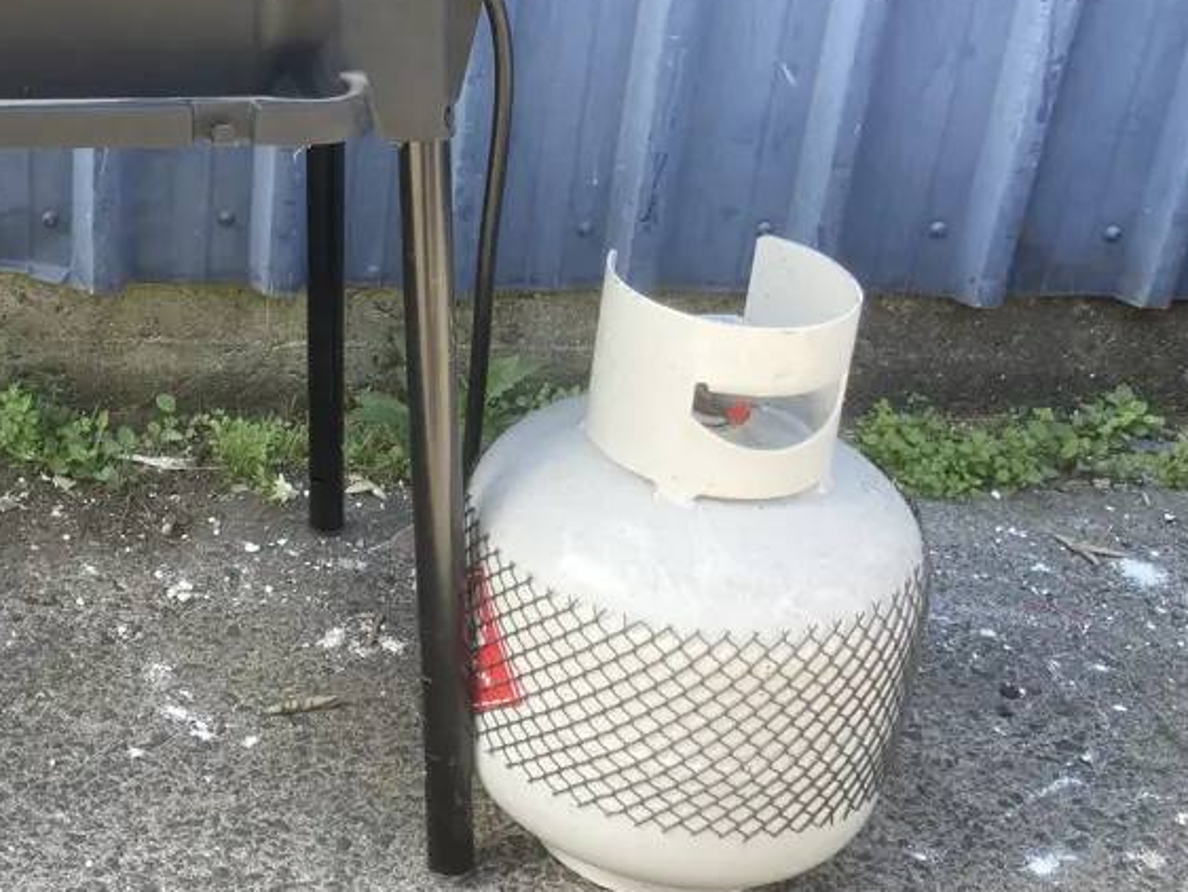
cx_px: 127
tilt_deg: -24.8
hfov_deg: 35.4
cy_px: 239
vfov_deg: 28.2
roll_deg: -2.5
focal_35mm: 51
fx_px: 1751
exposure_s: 1/122
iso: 32
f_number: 1.8
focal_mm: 3.99
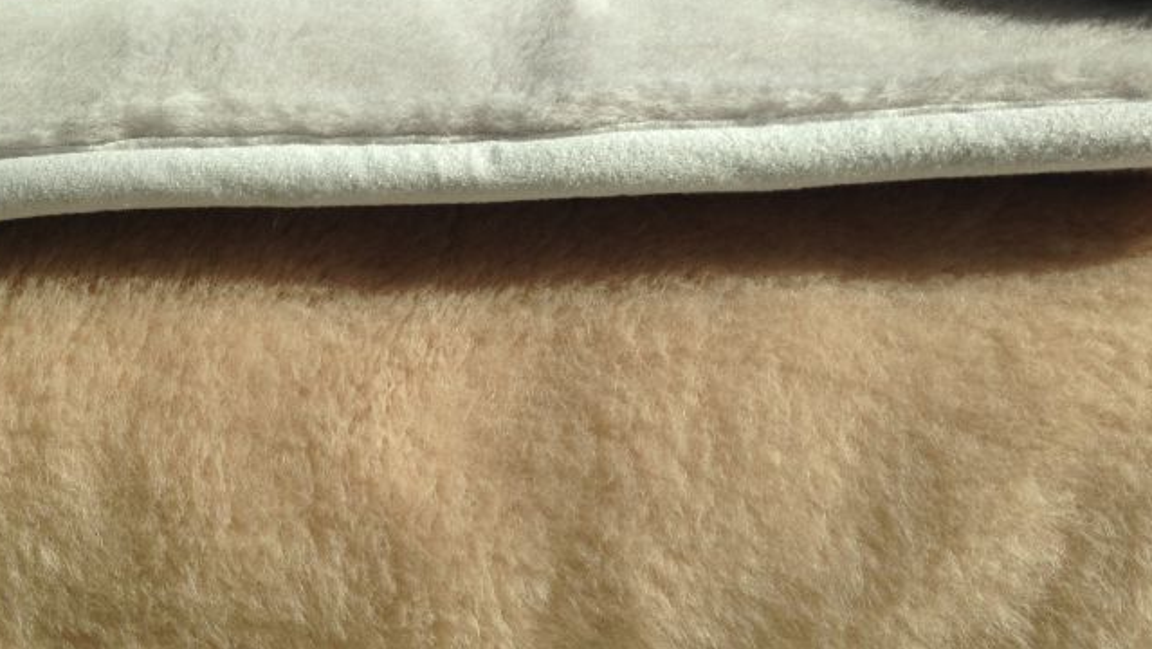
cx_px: 552
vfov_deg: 26.5
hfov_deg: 45.4
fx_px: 1375
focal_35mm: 45
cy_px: 269
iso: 50
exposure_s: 1/919
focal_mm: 4.13
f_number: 2.4
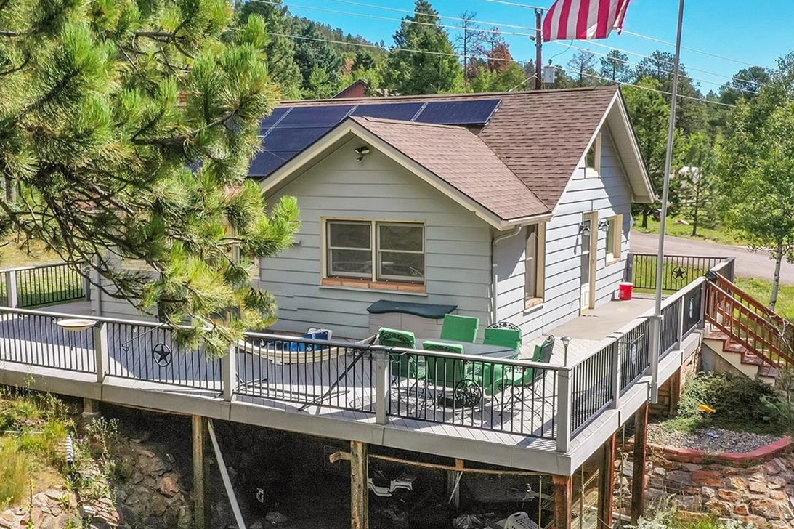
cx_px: 379
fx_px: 904
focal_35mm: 41
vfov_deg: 32.5
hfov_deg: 47.4
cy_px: 307
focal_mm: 10.26
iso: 800
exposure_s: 1/1250
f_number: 8
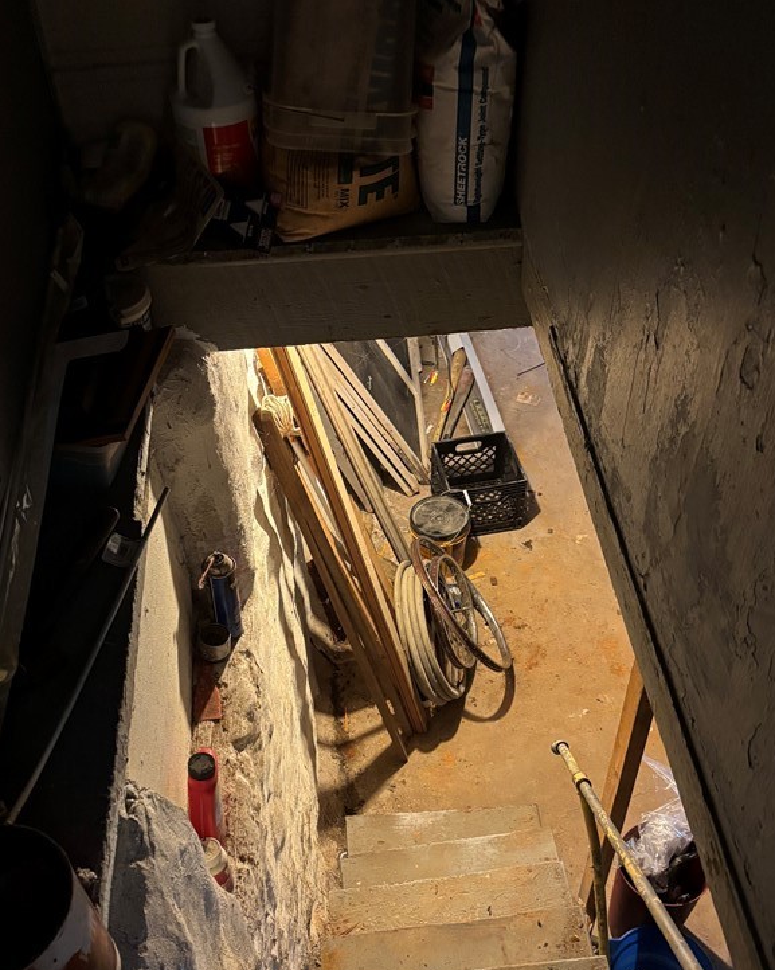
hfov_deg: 41.1
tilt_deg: -45.4
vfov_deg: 49.8
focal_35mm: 36
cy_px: 601
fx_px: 1033
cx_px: 376
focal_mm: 5.96
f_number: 1.6
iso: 640
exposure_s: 1/30
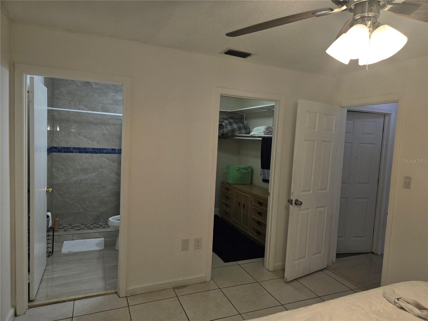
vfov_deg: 58.9
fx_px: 284
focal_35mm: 23
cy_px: 160
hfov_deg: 73.9
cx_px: 214
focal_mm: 6.3
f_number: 1.7
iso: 40
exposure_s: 1/60
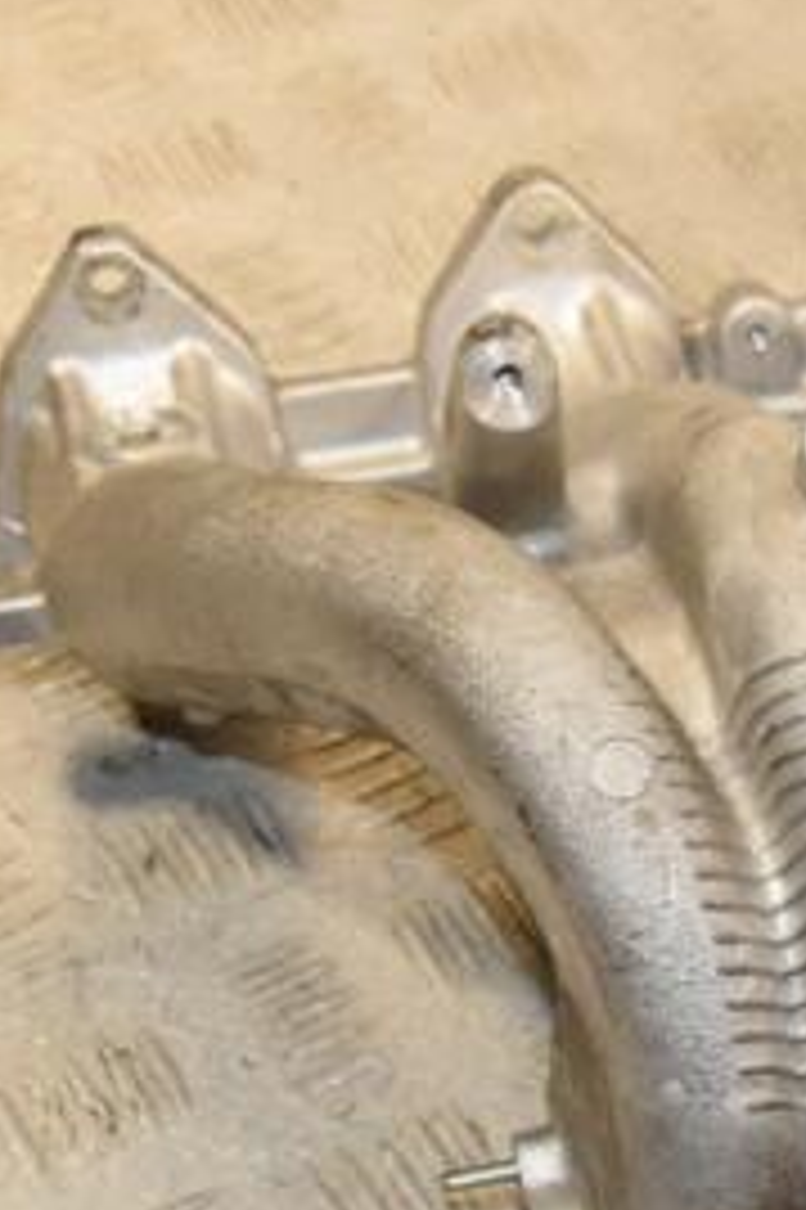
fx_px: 3598
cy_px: 792
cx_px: 950
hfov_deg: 12.5
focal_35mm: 107
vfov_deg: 19.1
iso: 800
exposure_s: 1/200
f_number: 8
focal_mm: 32
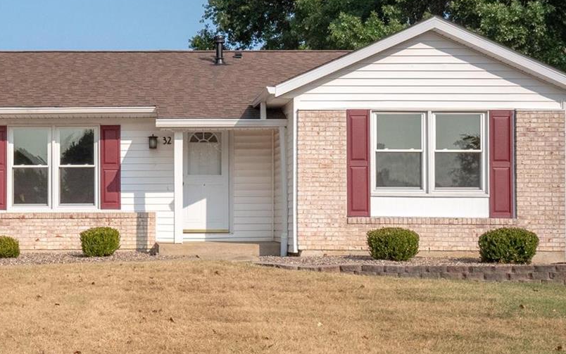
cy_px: 129
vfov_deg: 17.8
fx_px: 1126
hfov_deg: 27.8
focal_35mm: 73
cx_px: 138
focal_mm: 18
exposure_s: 1/2000
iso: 400
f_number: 8
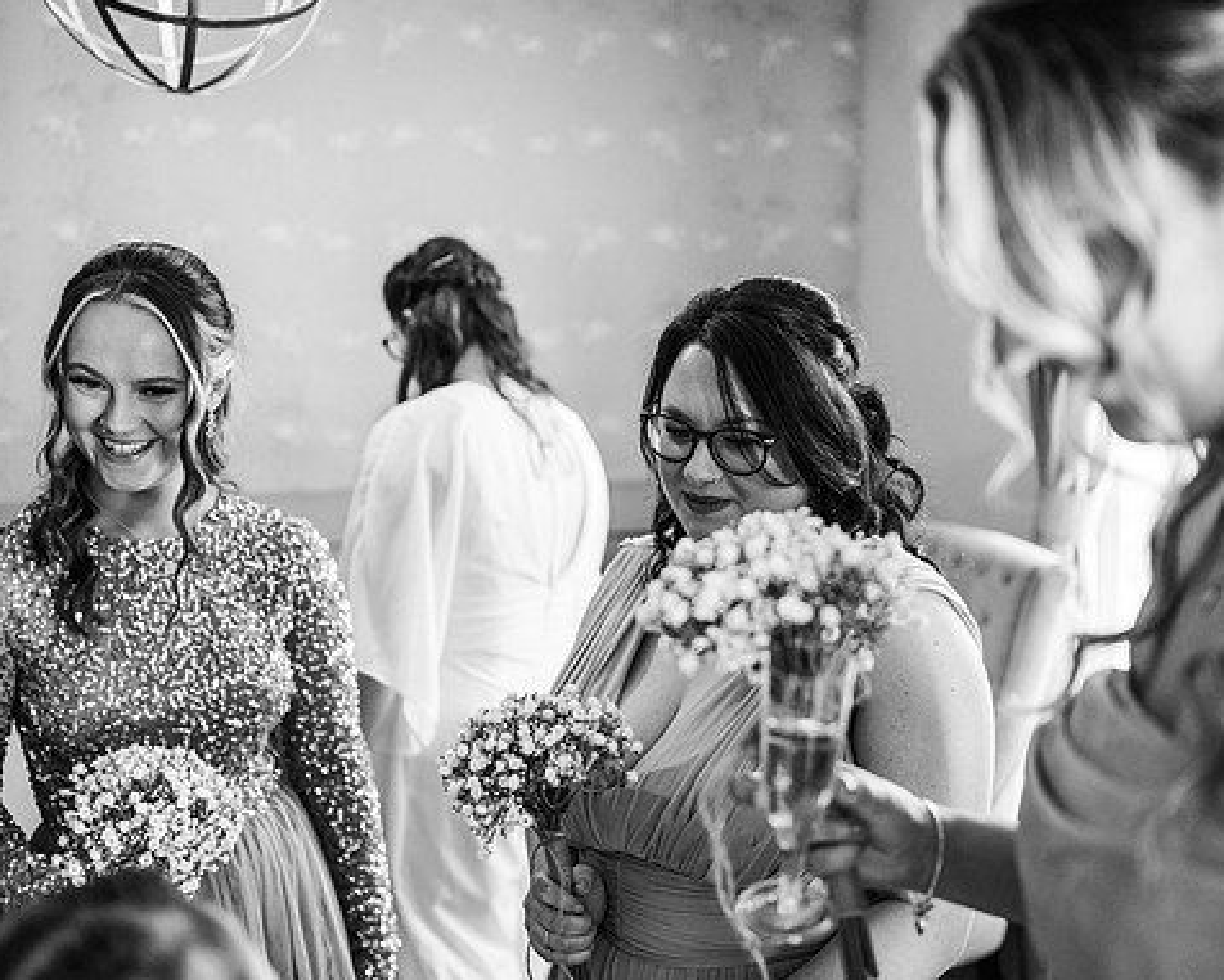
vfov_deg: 37.3
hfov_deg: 45.8
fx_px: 1449
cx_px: 607
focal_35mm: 40
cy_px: 494
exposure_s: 1/200
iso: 800
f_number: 2
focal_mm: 35
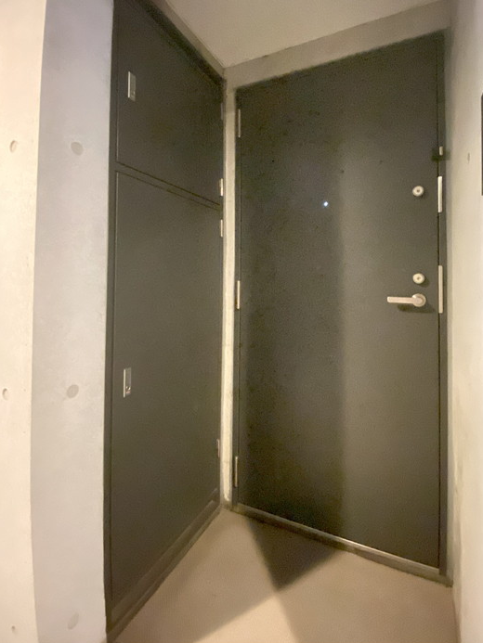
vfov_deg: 97.5
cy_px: 275
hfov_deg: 81.3
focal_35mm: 15
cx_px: 276
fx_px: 279
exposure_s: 1/17
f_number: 2.4
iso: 2000
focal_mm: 1.54
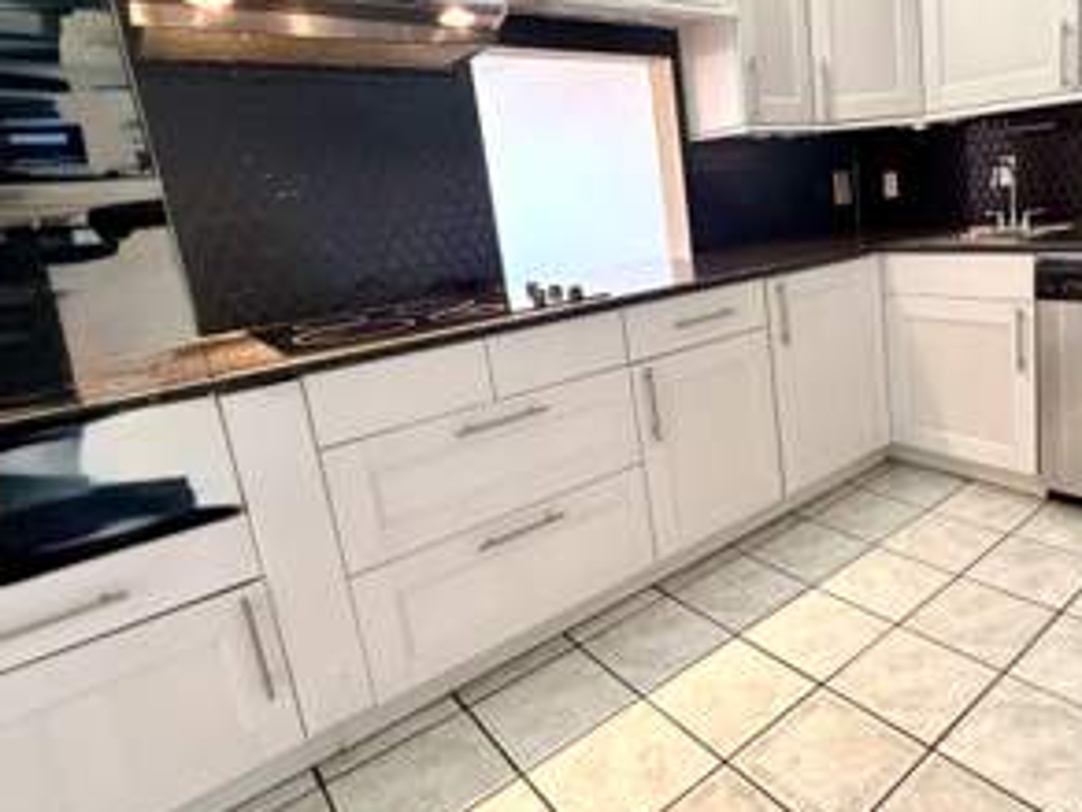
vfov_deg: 58.5
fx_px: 719
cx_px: 771
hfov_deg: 70.4
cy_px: 336
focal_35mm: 23
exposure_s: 1/60
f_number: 2.2
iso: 250
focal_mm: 2.22
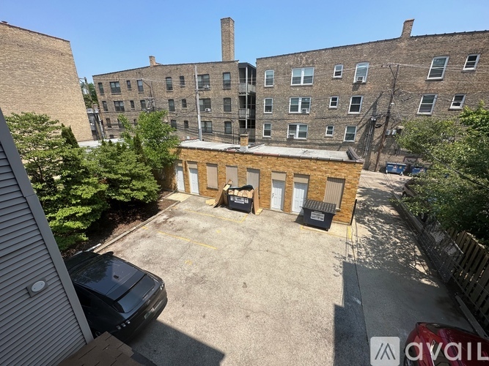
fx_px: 198
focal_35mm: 14
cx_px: 244
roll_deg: -0.4
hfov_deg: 102.1
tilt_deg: -20.5
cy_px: 183
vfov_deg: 85.7
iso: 50
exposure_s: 1/1949
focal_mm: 2.22
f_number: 2.2
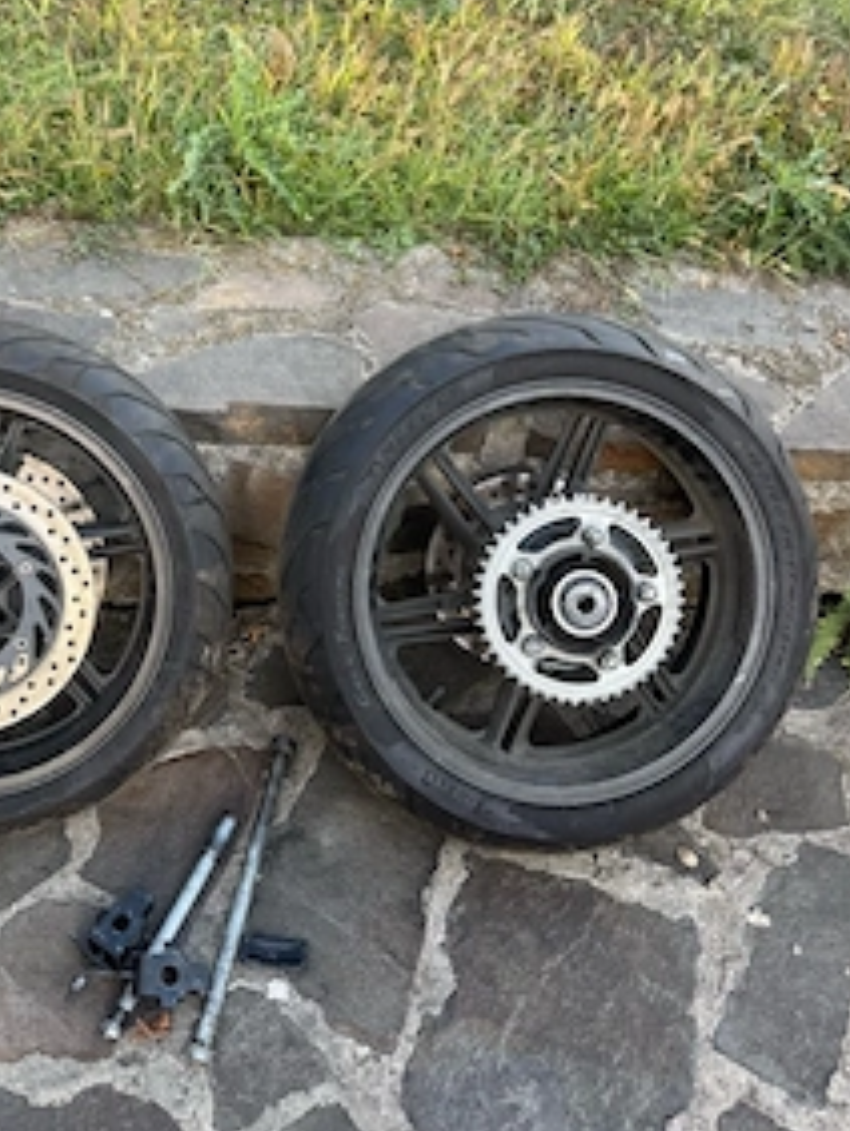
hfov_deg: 41.2
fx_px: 1111
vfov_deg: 53.5
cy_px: 441
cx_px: 265
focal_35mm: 34
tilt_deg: -45.8
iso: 64
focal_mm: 6.76
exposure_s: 1/121
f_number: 1.78
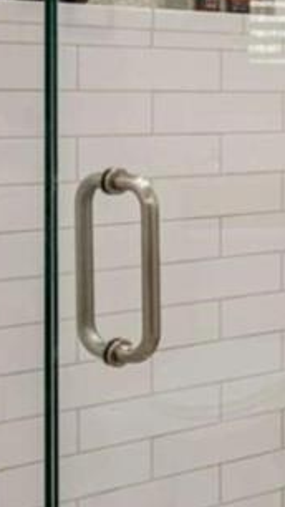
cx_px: 565
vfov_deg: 36.3
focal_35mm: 56
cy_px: 119
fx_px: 753
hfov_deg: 16.5
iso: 400
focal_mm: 16
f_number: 5.6
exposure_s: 1/25
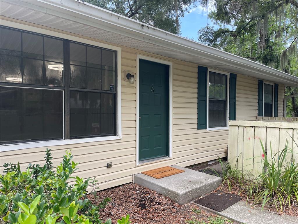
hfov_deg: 67.3
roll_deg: +0.5
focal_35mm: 26
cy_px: 112
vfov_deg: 53.1
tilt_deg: -1.7
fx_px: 224
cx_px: 149
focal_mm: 4.2
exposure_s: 1/452
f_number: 1.6
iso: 32
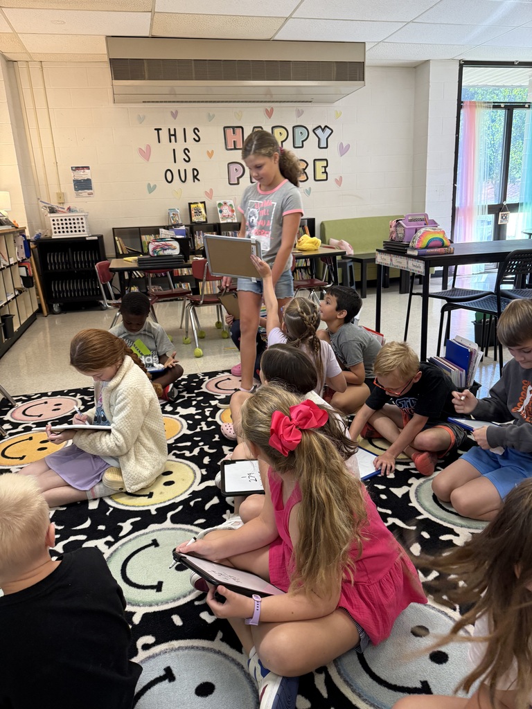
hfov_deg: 56.8
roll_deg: +2.4
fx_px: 492
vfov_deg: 71.6
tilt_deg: -16.2
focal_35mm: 24
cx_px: 266
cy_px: 354
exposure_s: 1/60
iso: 250
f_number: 1.78
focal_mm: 6.76
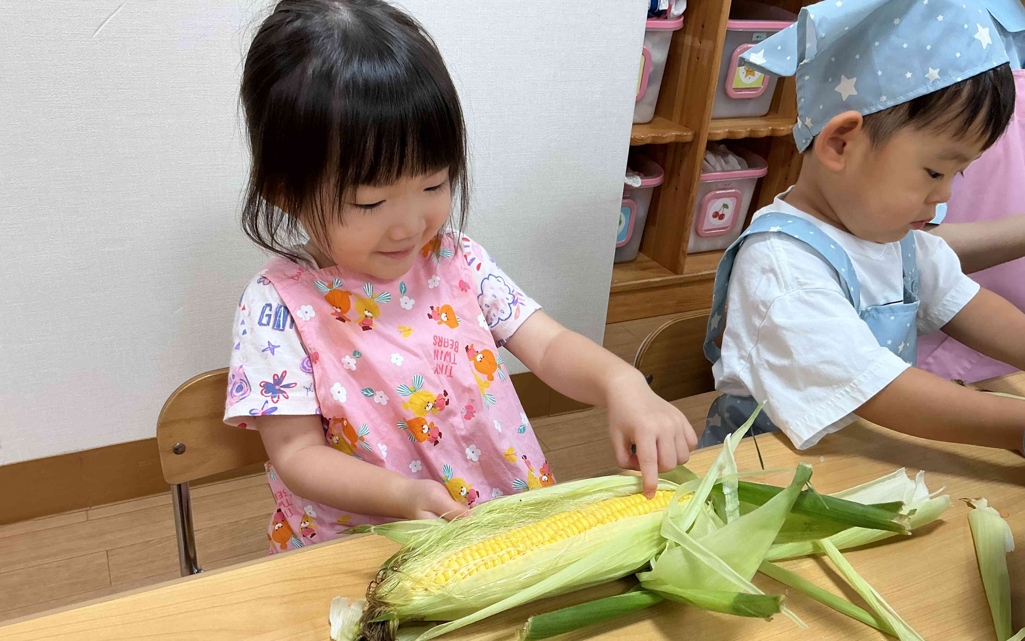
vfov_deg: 40.4
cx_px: 515
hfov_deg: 61.2
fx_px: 866
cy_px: 380
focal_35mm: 31
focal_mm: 3
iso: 50
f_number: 1.8
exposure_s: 1/60
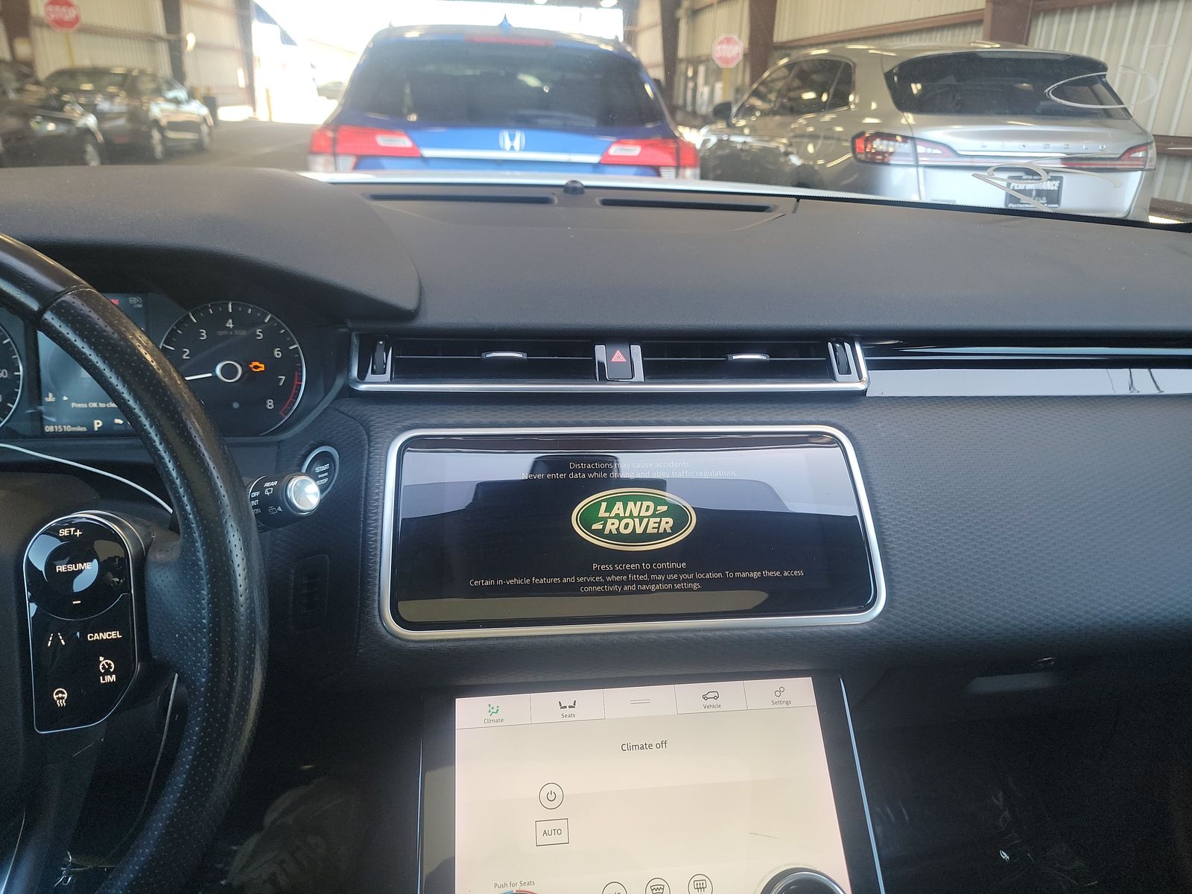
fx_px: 826
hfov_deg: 71.6
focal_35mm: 24
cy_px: 447
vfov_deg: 56.8
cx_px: 596
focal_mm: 6.7
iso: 128
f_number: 1.8
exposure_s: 1/59
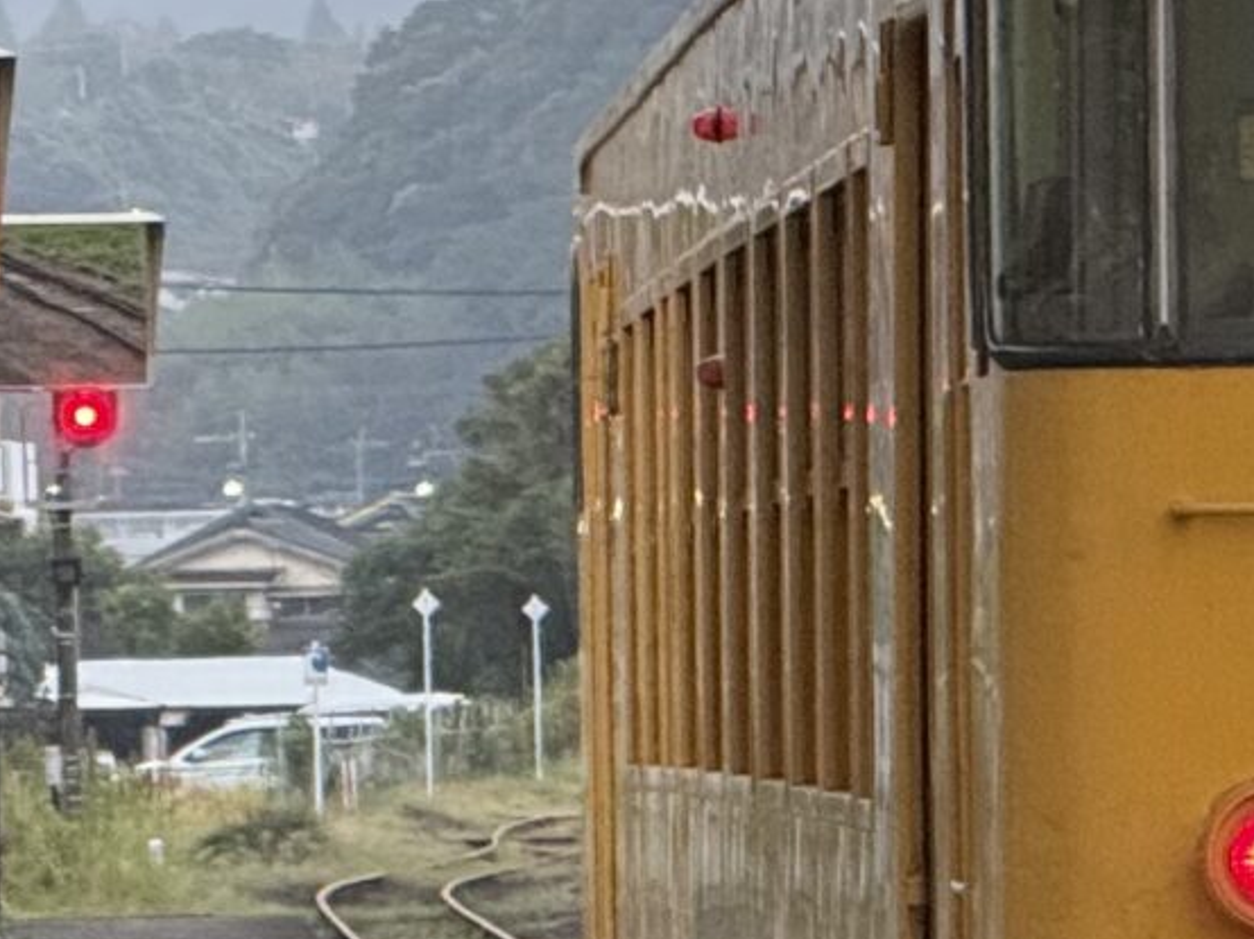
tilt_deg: +0.6
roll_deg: +1.6
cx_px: 2055
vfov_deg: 2.7
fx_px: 20097
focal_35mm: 555
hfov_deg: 3.6
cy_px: 647
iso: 320
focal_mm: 15.66
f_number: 2.8
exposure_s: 1/90
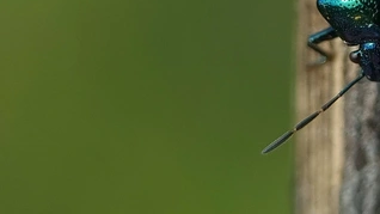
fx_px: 574
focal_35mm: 57
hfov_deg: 33.7
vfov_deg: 19.9
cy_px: -35
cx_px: 373
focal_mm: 5.4
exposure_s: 1/625
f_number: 1.8
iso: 50
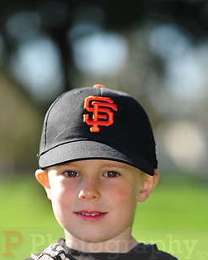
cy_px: 239
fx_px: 2193
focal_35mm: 285
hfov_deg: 5.4
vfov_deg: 6.8
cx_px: 90
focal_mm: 165
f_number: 4.5
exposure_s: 1/800
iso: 200
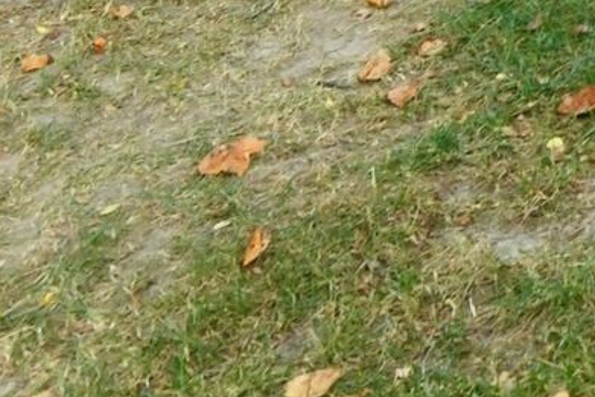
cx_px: 1179
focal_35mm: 110
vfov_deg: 9.5
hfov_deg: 15.1
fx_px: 1819
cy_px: -829
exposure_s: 1/250
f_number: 8
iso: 640
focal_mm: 14
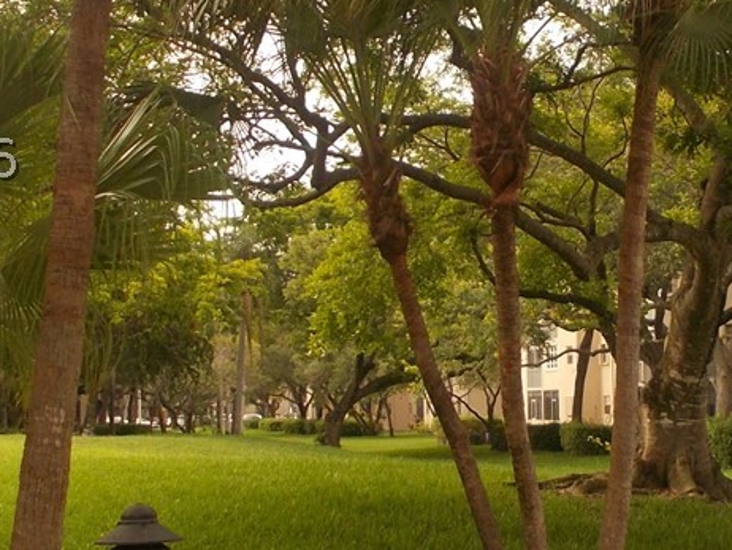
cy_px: 159
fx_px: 1904
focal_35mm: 90
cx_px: 504
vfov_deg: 16.4
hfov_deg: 21.7
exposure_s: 1/160
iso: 80
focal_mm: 4.6
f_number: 3.2
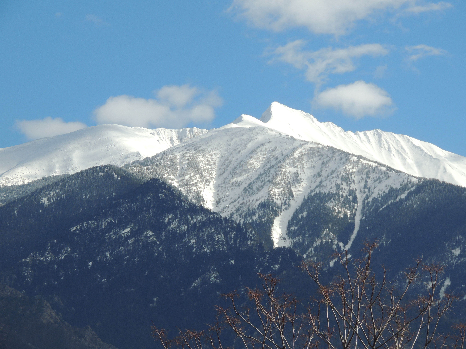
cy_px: 174
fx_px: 2692
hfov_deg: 9.9
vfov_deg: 7.4
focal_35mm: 200
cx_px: 233
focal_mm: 35.6
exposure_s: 1/640
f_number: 4.6
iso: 100
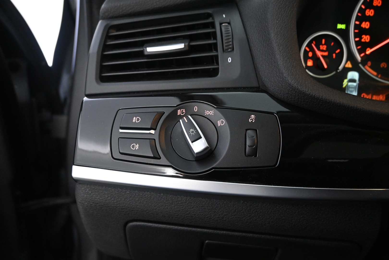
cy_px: 130
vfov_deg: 44.6
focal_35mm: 29
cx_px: 194
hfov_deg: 63.2
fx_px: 316
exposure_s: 1/40
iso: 3200
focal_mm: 19.5
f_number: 3.8
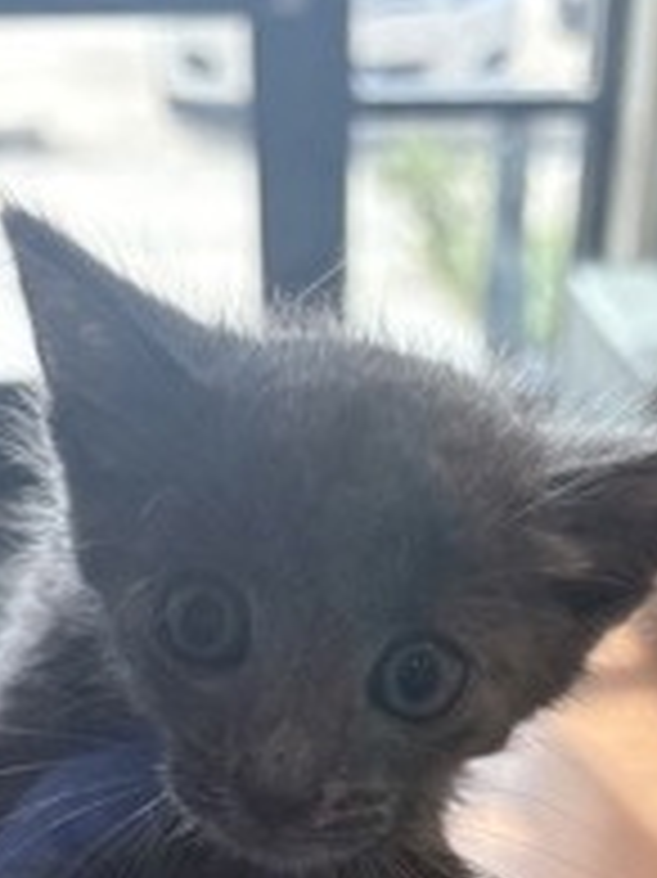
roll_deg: +0.0
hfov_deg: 26.1
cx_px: 371
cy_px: 905
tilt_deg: -35.0
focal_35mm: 56
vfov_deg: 31.4
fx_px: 1419
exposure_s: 1/240
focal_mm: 5.96
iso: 125
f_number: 1.6
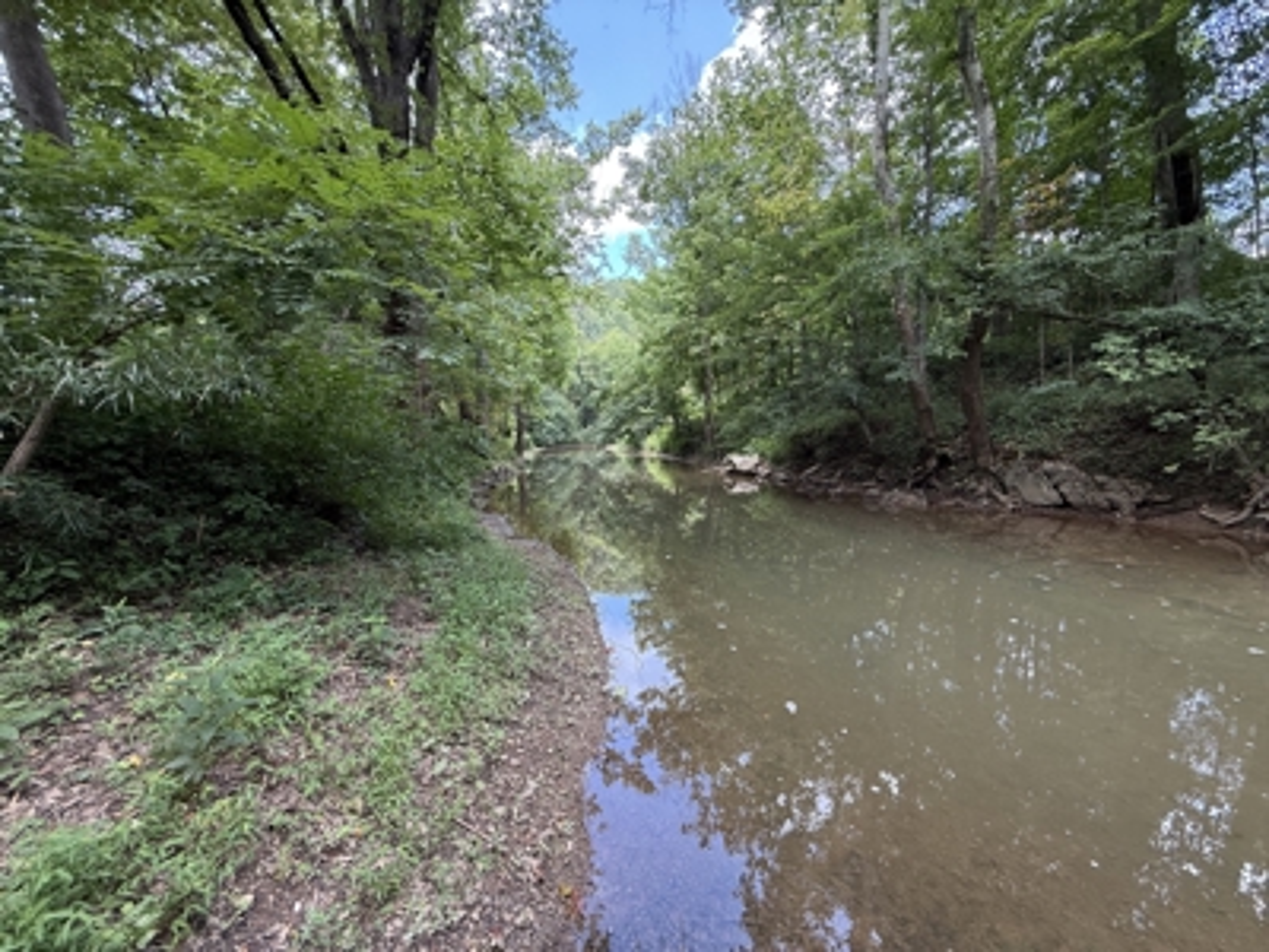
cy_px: 476
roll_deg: +1.2
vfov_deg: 85.7
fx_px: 513
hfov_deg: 102.1
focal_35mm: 14
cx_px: 634
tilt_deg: -3.7
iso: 64
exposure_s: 1/101
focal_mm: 2.22
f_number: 2.2
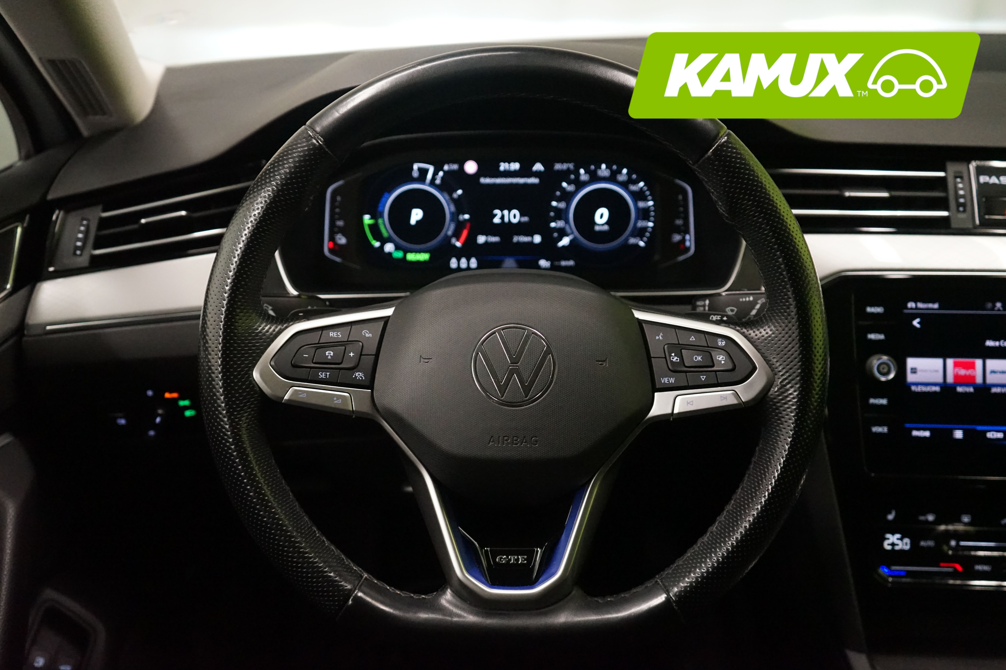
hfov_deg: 53.1
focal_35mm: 36
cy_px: 335
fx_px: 1006
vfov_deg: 36.9
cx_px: 503
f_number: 4
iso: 6400
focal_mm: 36
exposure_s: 1/100
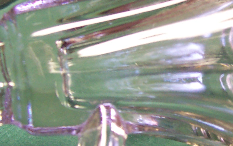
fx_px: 584
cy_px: 66
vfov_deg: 14.2
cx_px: 215
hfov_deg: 22.0
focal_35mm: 92
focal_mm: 5.6
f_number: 2.8
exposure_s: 1/30
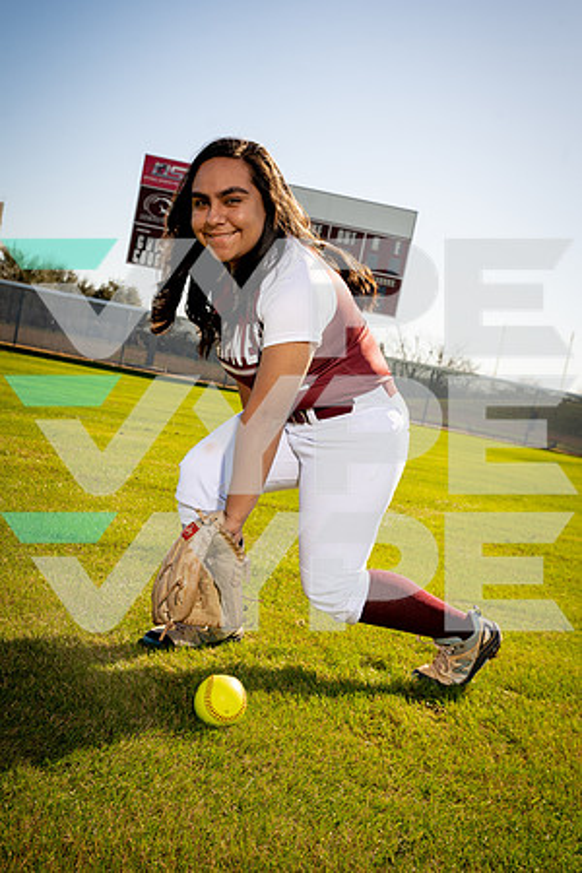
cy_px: 436
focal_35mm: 38
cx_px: 291
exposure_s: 1/250
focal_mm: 38
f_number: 7.1
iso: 100
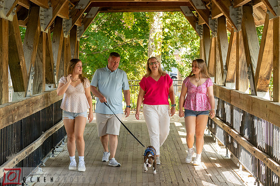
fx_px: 714
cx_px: 121
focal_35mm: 92
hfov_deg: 22.2
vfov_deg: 14.9
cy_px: 100
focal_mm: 70
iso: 640
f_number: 4.5
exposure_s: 1/160
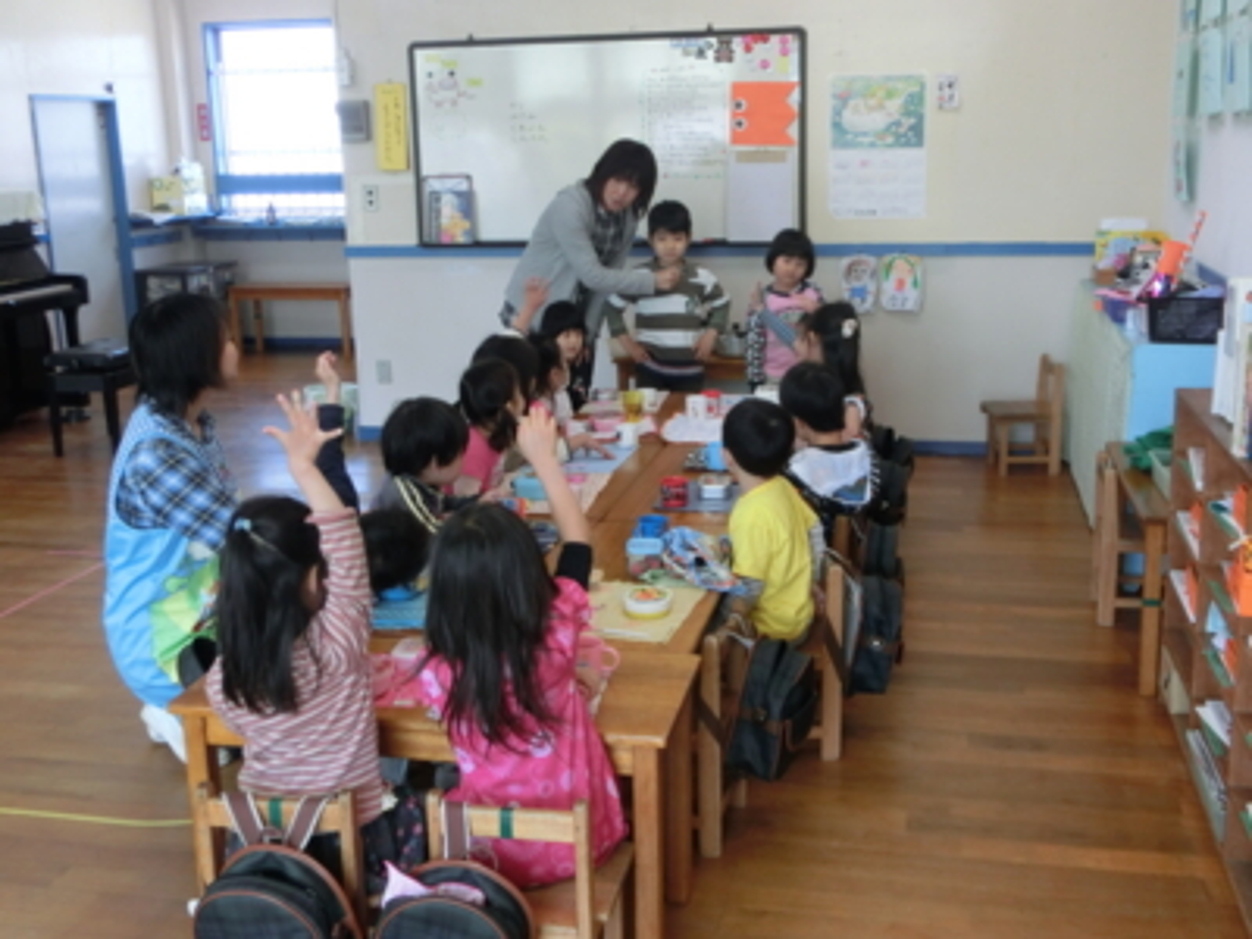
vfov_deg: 37.7
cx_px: 626
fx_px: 1374
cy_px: 470
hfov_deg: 49.0
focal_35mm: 38
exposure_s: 1/250
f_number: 3.9
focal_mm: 6.67
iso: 640
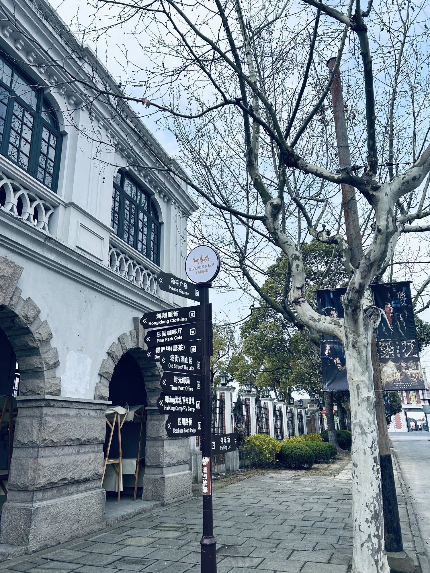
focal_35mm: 26
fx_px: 431
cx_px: 215
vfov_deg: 67.3
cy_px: 286
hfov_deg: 53.1
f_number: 1.5
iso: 50
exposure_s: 1/2915
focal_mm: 5.7
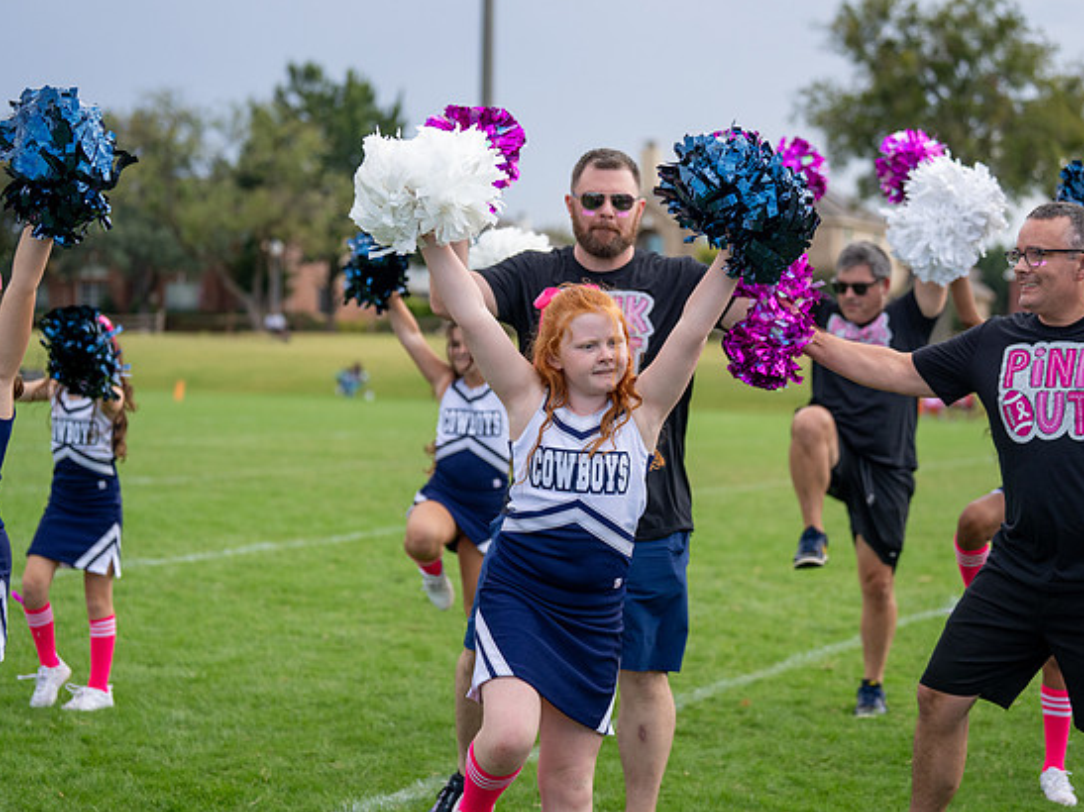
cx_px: 561
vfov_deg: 18.7
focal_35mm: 79
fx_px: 2473
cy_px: 406
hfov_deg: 24.7
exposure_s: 1/4000
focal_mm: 70
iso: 500
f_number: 2.8
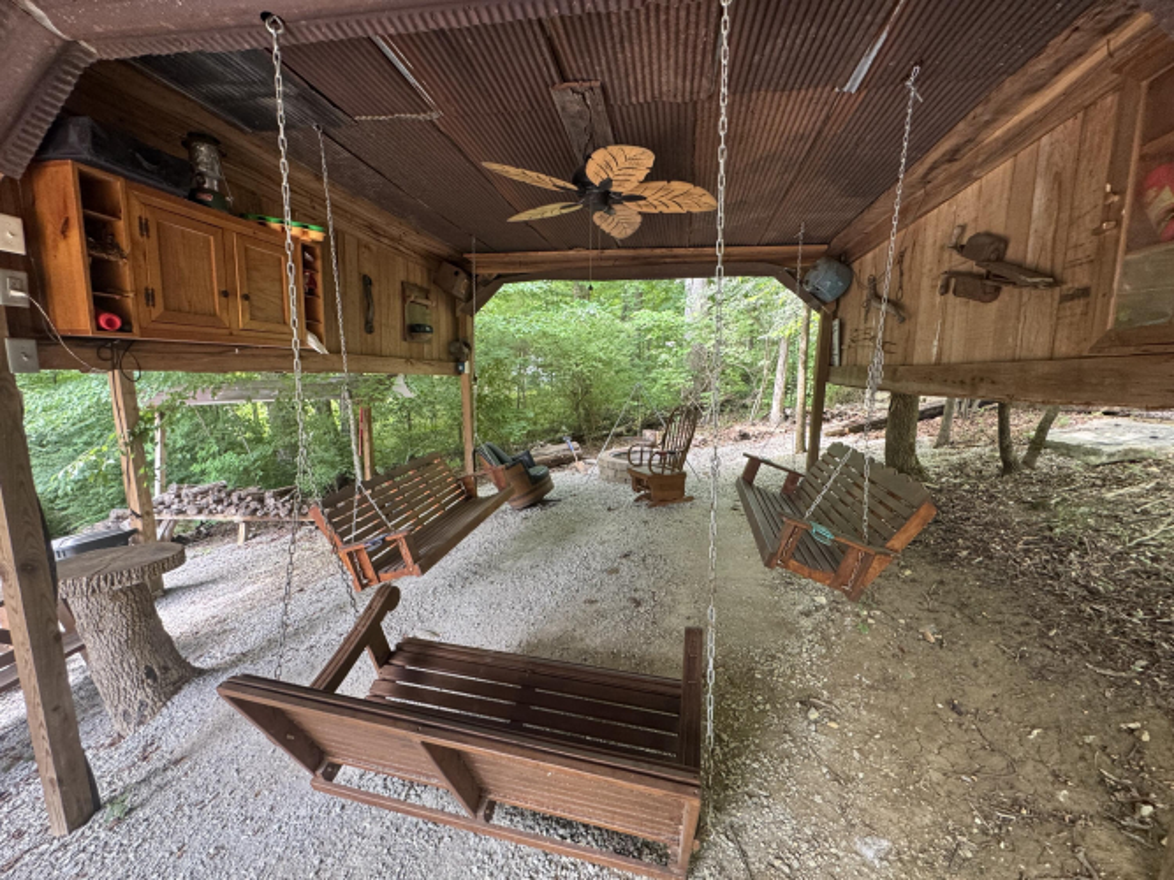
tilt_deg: -9.5
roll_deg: -0.2
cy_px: 440
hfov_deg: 102.1
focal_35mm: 14
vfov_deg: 85.7
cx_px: 587
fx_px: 475
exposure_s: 1/99
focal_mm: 2.22
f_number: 2.2
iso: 250
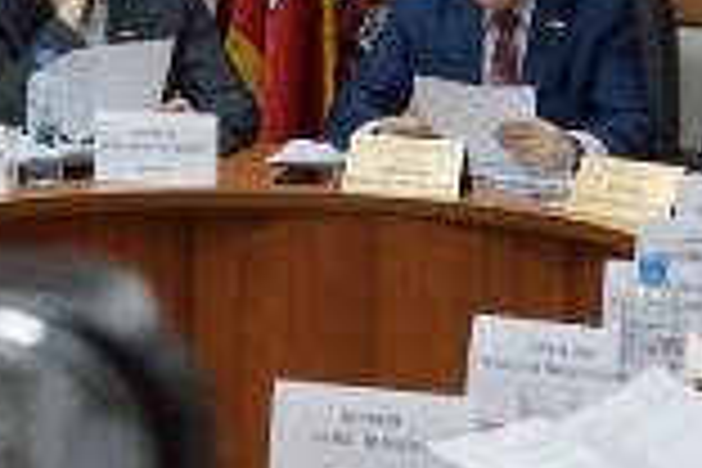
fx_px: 2933
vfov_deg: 9.1
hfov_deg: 13.5
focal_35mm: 150
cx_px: 0
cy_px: 34
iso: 2000
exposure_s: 1/125
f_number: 6.3
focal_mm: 35
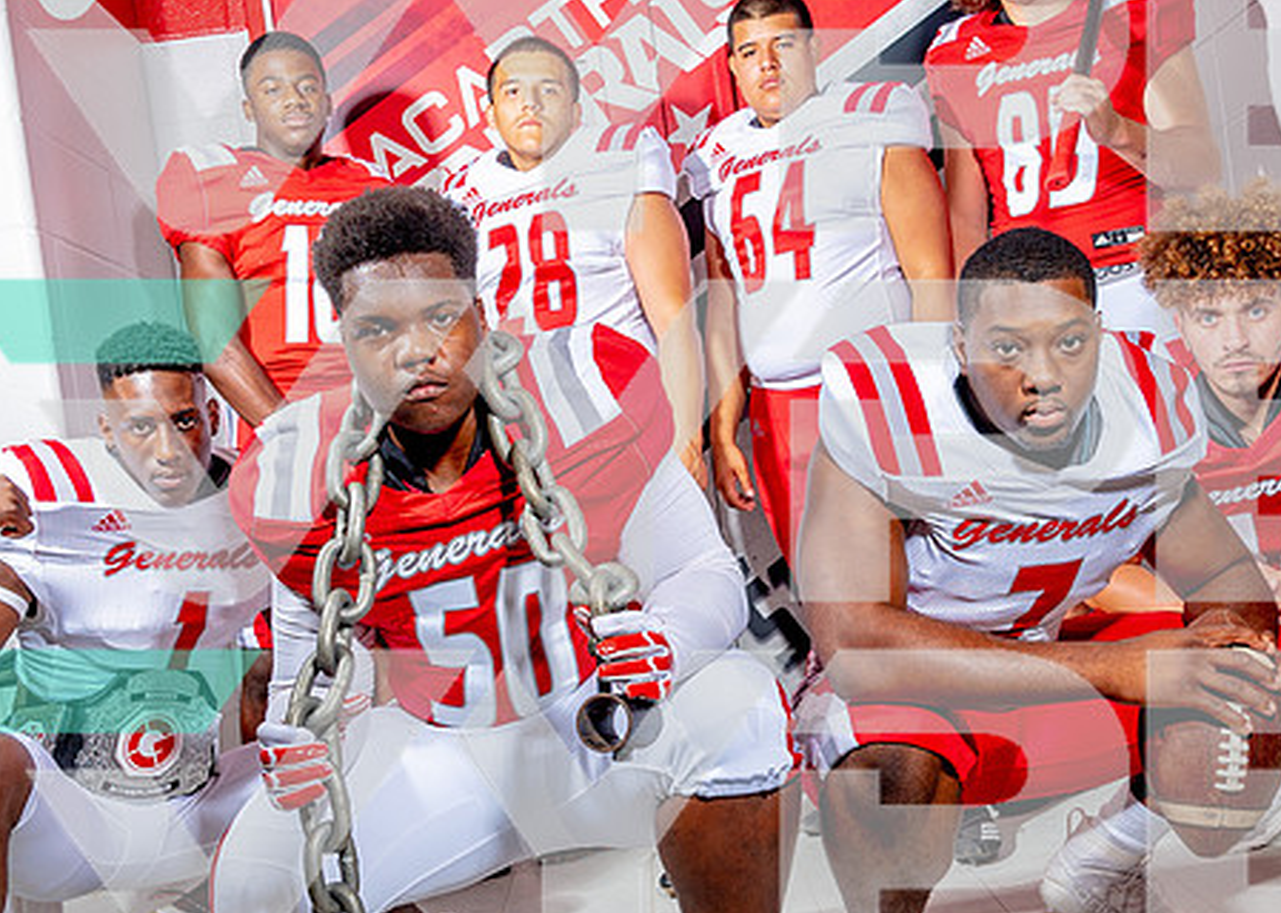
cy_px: 539
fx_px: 1527
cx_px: 725
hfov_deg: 45.4
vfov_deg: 33.2
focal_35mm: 42
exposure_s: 1/125
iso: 100
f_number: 8
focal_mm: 24
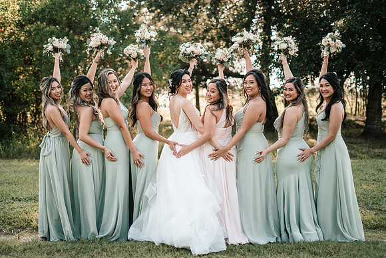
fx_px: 552
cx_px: 193
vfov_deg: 26.3
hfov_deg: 38.5
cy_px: 129
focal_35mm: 51
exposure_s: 1/2000
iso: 250
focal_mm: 50
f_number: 1.8
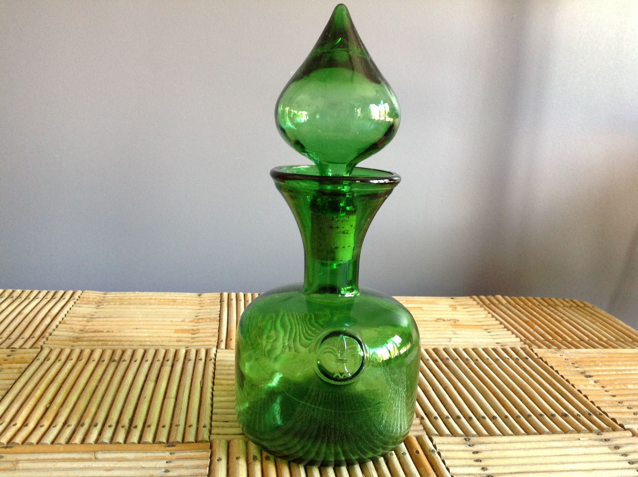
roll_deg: -2.8
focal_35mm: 35
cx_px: 319
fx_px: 644
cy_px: 238
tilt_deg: -10.9
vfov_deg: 40.6
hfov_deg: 52.7
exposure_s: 1/15
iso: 160
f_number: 2.4
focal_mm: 4.28
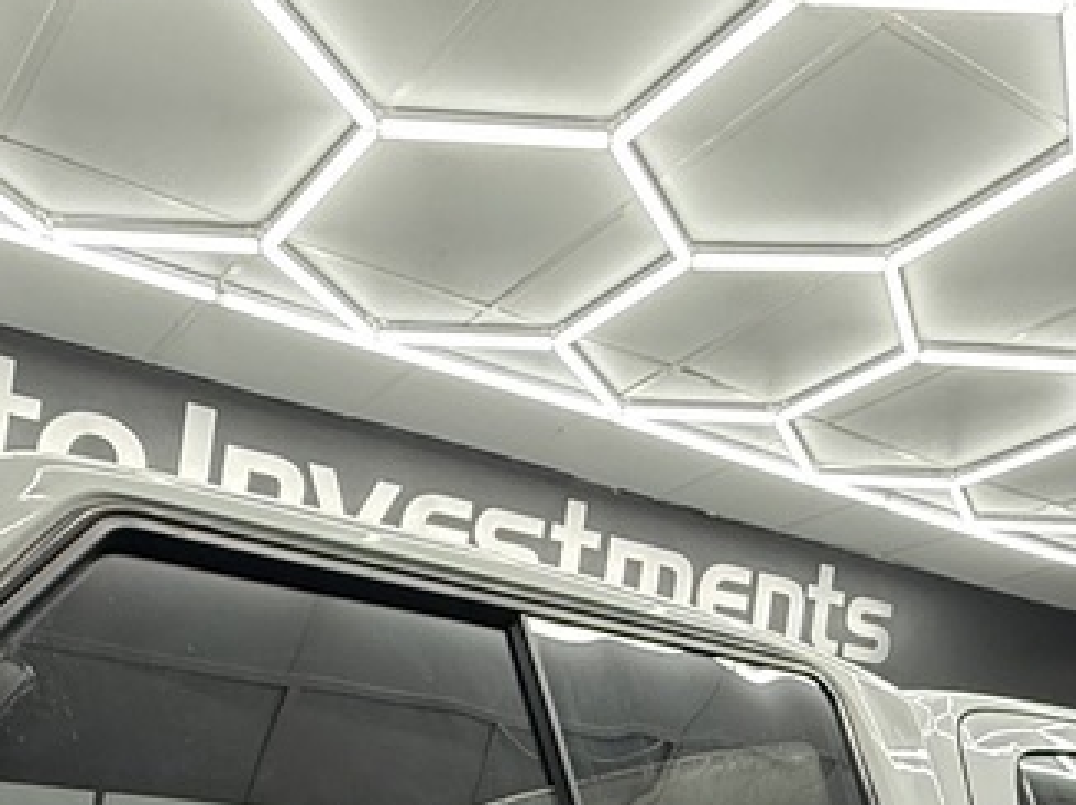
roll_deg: +1.4
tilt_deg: -6.6
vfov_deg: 25.6
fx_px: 1367
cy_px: 1171
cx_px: 502
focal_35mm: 44
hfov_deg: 43.0
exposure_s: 1/100
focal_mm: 2.22
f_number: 2.2
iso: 200
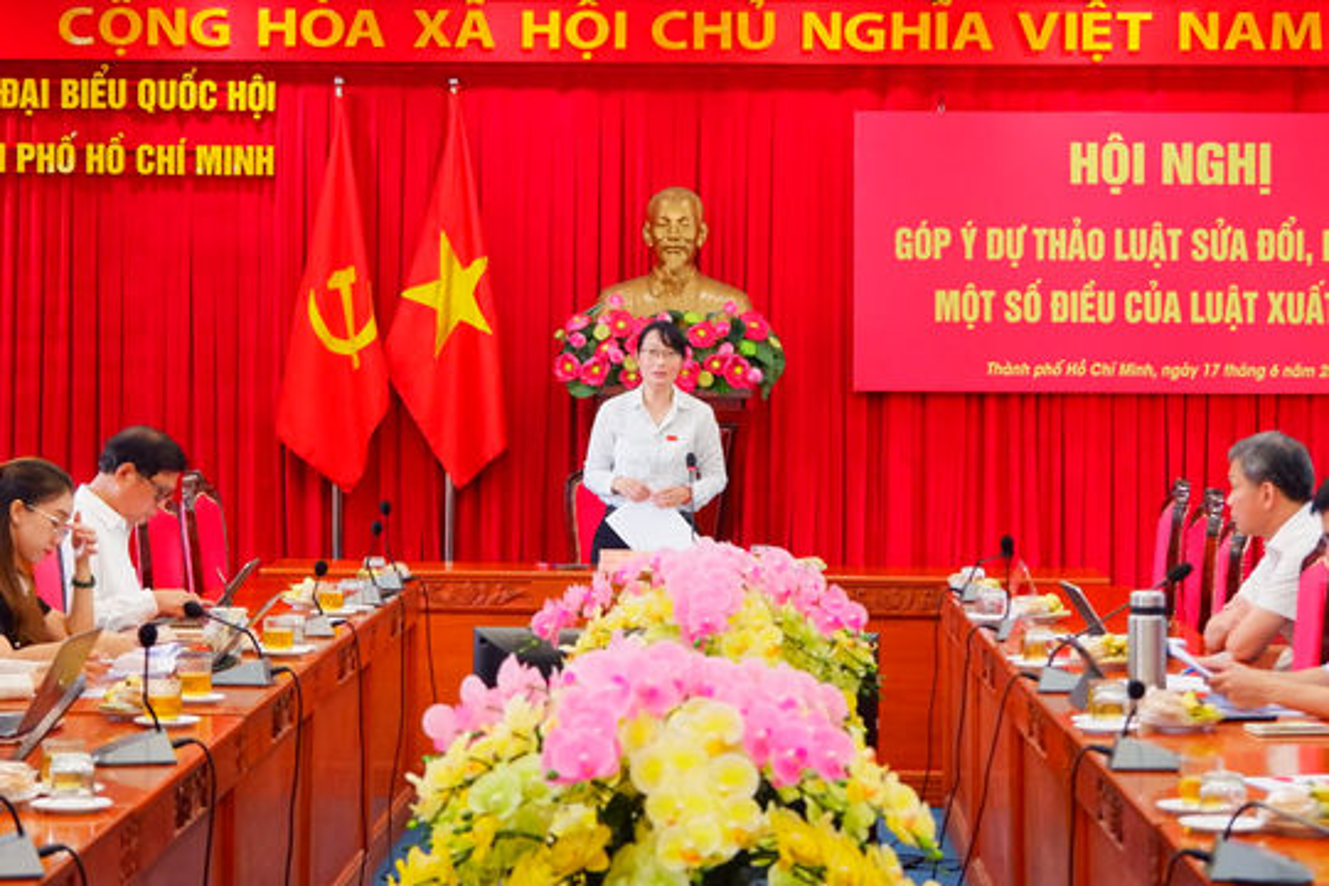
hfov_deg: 32.4
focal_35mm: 62
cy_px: 443
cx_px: 664
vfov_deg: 21.9
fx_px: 2289
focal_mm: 41.1
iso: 3200
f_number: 4
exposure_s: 1/110
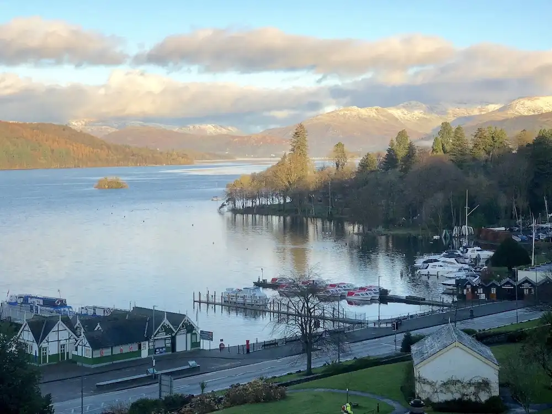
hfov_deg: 36.8
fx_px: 829
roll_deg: +0.0
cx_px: 276
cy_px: 207
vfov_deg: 28.0
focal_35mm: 52
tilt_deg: +1.1
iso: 16
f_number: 2.4
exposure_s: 1/510
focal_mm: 6
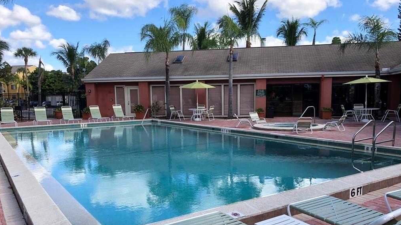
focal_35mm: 31
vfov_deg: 37.6
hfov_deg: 62.6
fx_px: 330
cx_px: 202
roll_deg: +1.4
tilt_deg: -7.1
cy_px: 138
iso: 20
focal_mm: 4
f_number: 1.8
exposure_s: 1/827
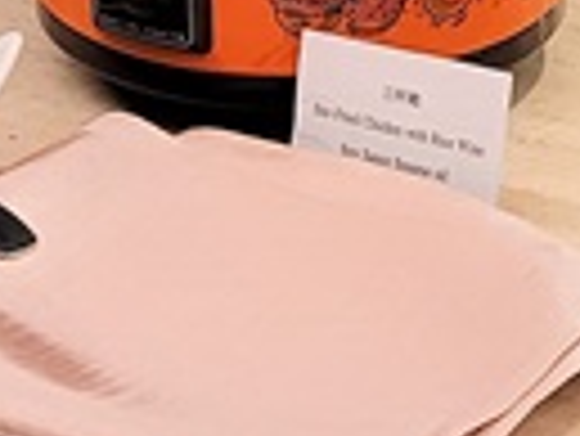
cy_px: -324
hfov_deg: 9.8
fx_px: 3371
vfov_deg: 7.2
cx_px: 135
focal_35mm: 201
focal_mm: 5.4
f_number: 1.8
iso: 320
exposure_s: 1/120
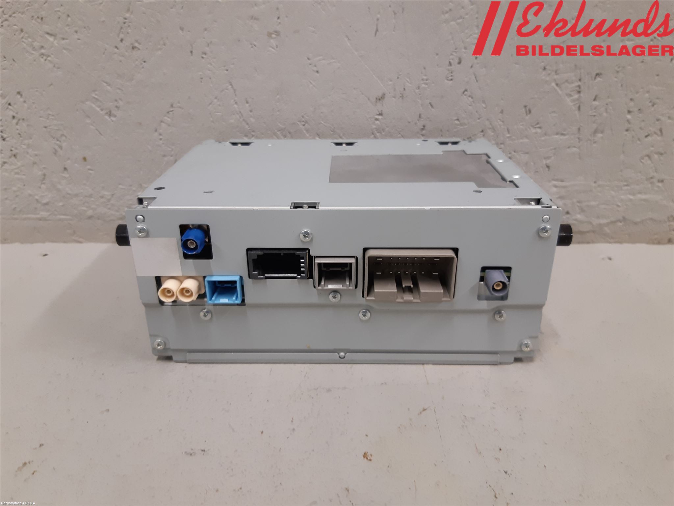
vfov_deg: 53.1
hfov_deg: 67.3
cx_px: 337
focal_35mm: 26
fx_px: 506
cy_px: 253
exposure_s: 1/50
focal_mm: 3.93
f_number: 1.7
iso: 125
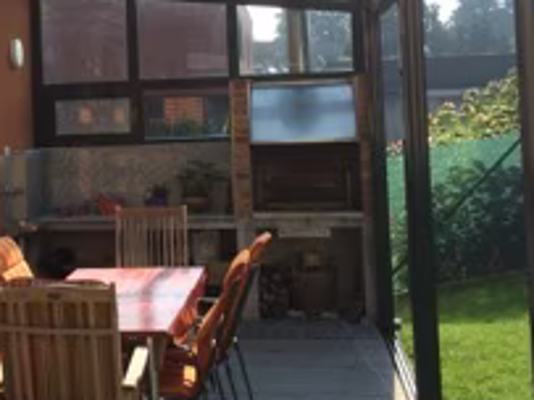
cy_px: 66
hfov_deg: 26.4
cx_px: 39
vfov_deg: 20.4
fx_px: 1095
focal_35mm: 71
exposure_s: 1/1080
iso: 32
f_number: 2.2
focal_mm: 4.12
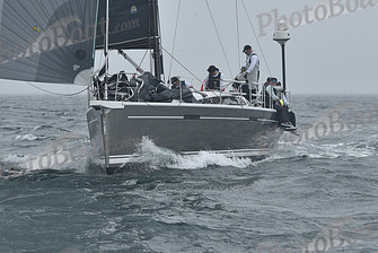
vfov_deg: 6.1
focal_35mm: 225
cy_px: 82
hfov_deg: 9.1
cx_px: 199
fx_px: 2364
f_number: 10
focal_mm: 130
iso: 250
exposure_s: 1/800
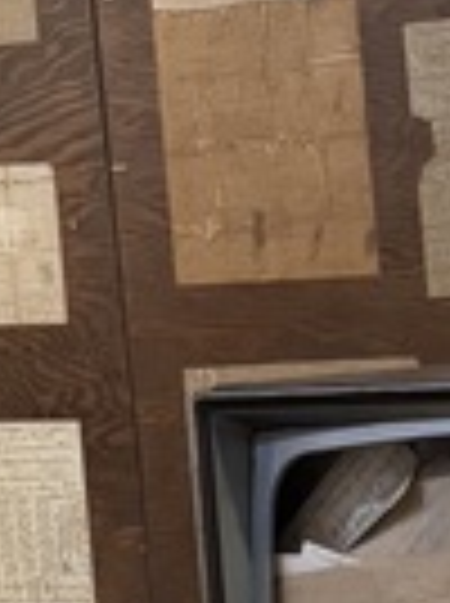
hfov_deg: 7.8
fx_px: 3199
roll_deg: +4.0
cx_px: 792
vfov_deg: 10.6
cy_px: 662
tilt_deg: -5.6
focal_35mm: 184
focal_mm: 6.76
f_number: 1.78
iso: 800
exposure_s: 1/60
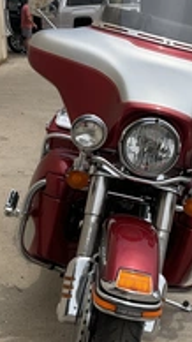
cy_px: 199
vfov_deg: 32.3
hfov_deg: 18.5
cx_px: 116
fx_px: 589
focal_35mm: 65
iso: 25
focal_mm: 3
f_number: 1.8
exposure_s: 1/1786
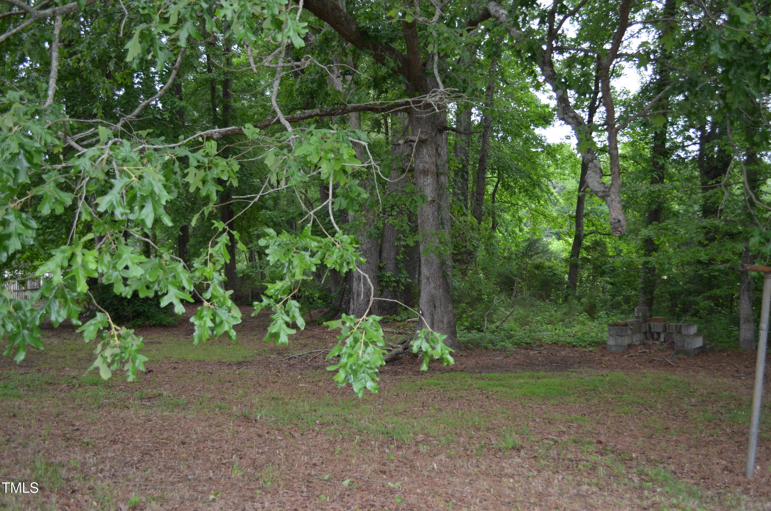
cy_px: 256
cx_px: 386
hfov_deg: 57.3
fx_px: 705
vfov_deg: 39.8
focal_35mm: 33
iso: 160
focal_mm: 22
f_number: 4
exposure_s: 1/200
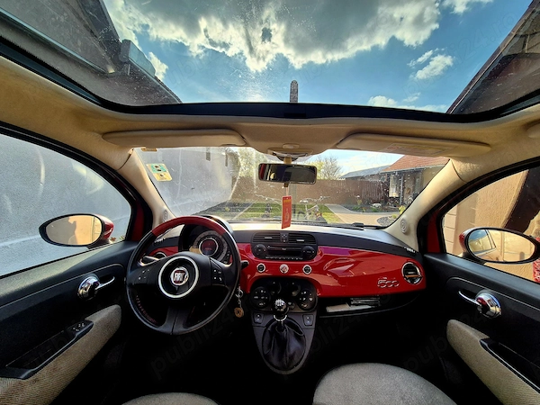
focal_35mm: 13
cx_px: 270
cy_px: 202
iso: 50
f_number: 2.2
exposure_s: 1/333
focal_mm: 2.2
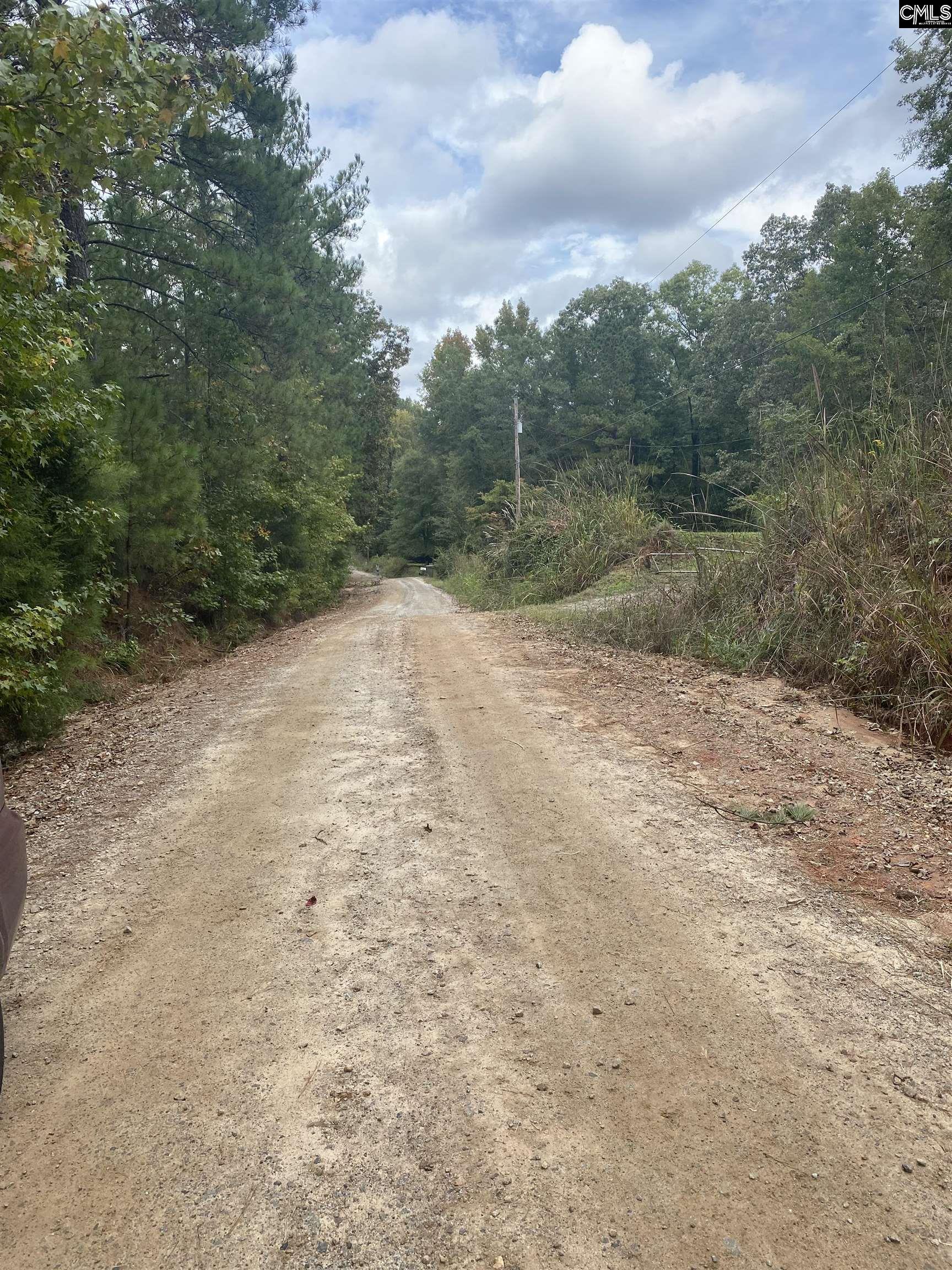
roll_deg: +3.7
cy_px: 635
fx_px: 953
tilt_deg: -5.9
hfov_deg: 53.1
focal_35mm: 26
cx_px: 476
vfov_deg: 67.3
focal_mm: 4.25
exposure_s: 1/1157
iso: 32
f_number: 1.8
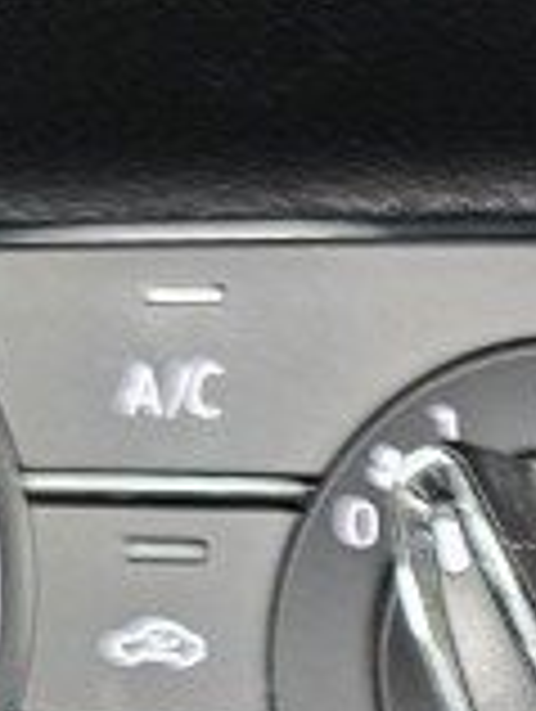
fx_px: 1915
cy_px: 806
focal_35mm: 93
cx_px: 1058
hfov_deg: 13.7
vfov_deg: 20.0
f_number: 1.7
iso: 640
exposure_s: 1/26
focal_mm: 6.3
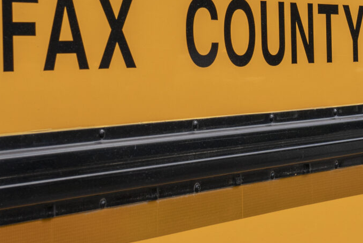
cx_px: 351
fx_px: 1442
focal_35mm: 143
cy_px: 0
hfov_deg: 14.2
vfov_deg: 9.5
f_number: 8
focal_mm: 38
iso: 400
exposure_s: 1/500
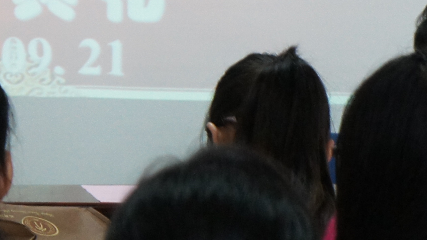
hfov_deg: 6.4
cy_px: -158
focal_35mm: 332
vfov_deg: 3.6
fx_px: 3759
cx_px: -241
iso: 1600
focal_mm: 55
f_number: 5.6
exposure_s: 1/80
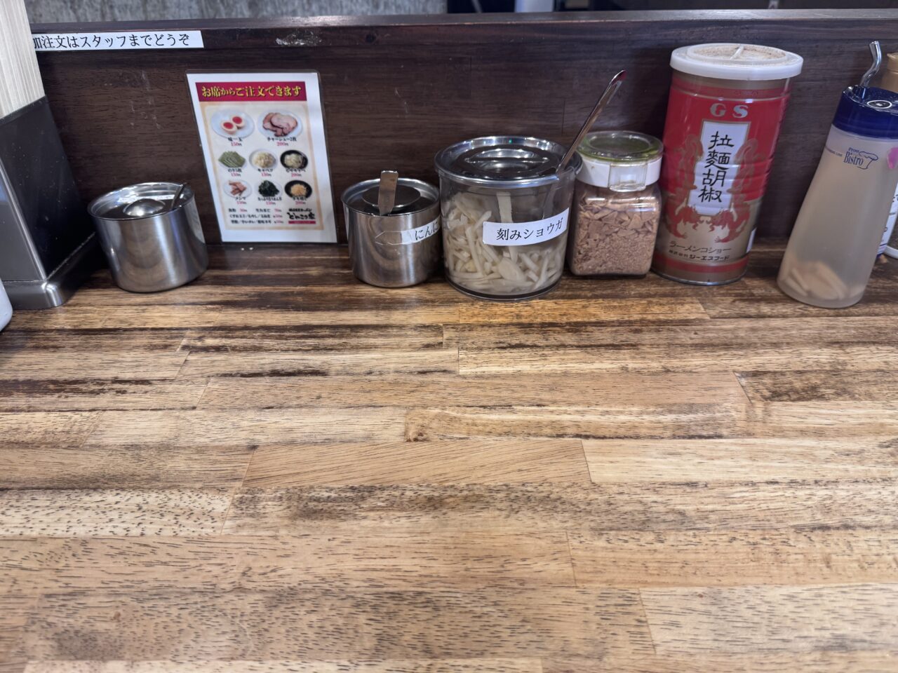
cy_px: 336
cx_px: 449
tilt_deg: -34.0
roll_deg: +0.9
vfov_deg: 56.8
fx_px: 623
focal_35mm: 24
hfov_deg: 71.6
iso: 125
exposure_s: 1/50
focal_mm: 6.76
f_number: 1.78
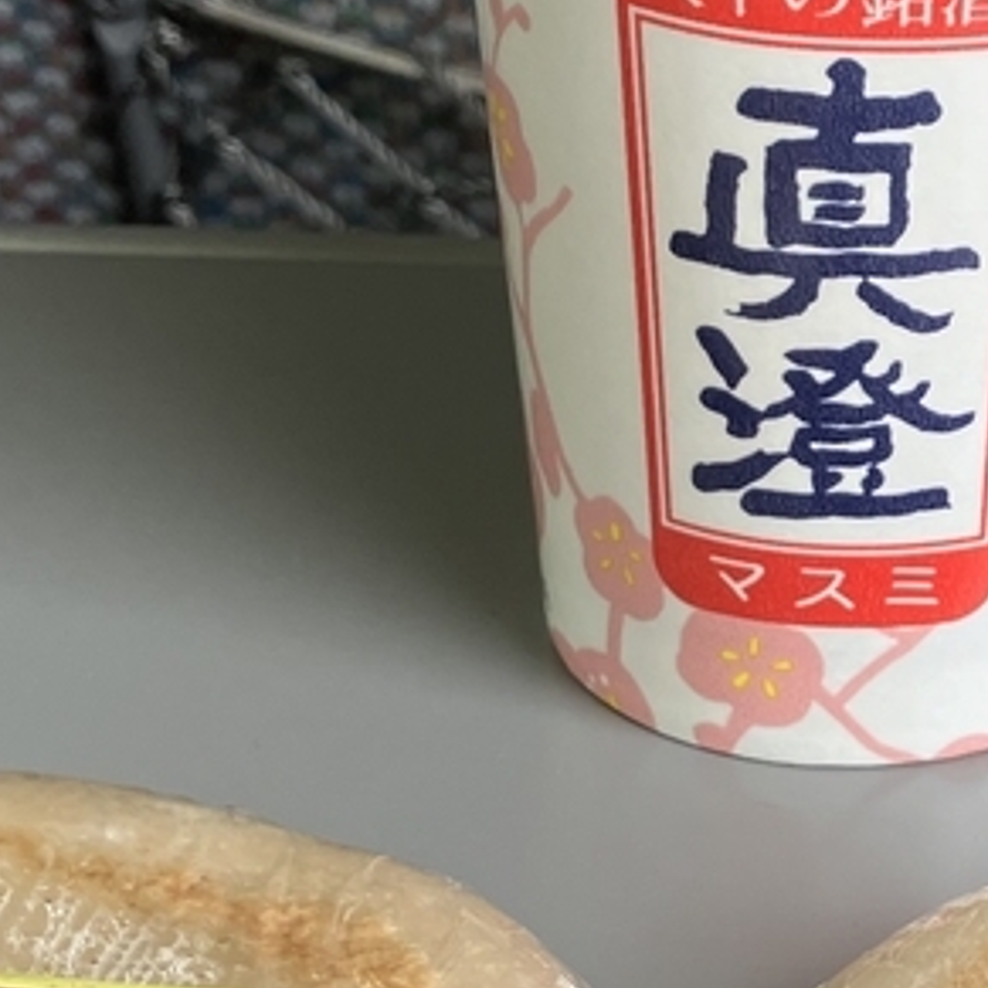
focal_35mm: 102
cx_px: 1171
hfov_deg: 16.4
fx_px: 3294
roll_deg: -4.4
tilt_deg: -30.7
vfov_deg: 17.1
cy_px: 543
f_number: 1.8
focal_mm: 3.99
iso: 64
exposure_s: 1/120
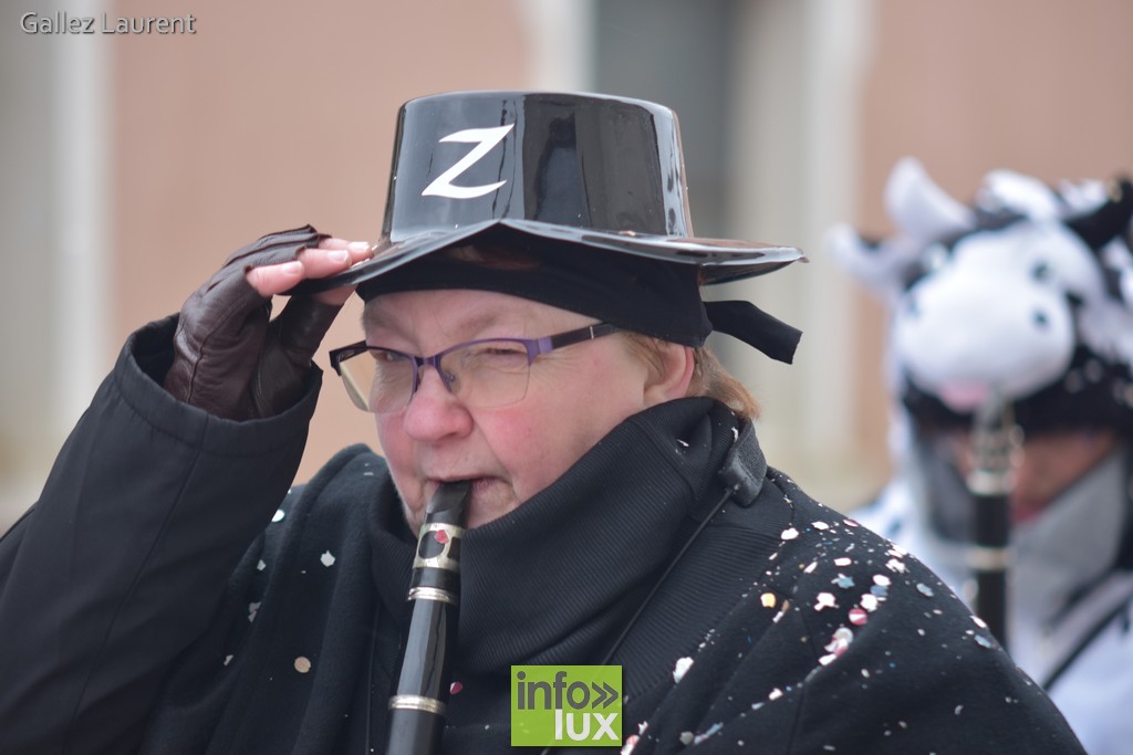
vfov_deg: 7.3
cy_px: 378
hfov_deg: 11.0
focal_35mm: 188
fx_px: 5901
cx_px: 566
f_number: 2.8
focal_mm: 125
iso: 320
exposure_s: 1/160
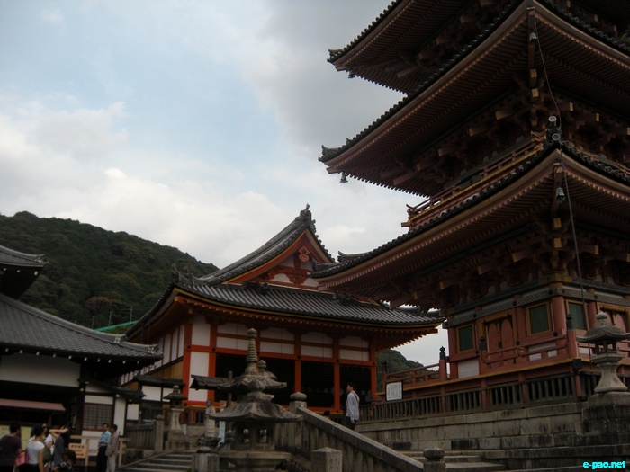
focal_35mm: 35
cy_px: 236
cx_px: 315
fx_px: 637
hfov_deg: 52.6
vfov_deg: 40.7
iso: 64
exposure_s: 1/287
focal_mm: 5.9
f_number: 3.8
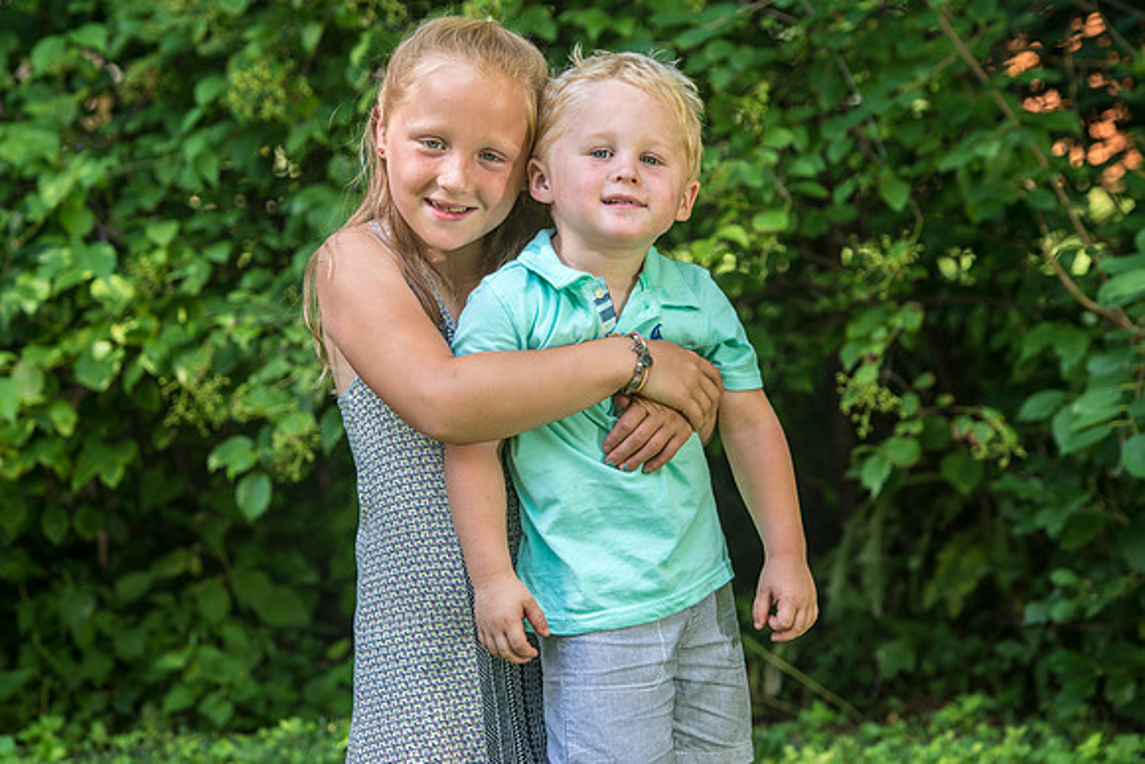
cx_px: 509
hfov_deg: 13.7
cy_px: 338
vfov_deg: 9.2
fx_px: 4764
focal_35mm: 150
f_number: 5
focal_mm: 130
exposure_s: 1/160
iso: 100
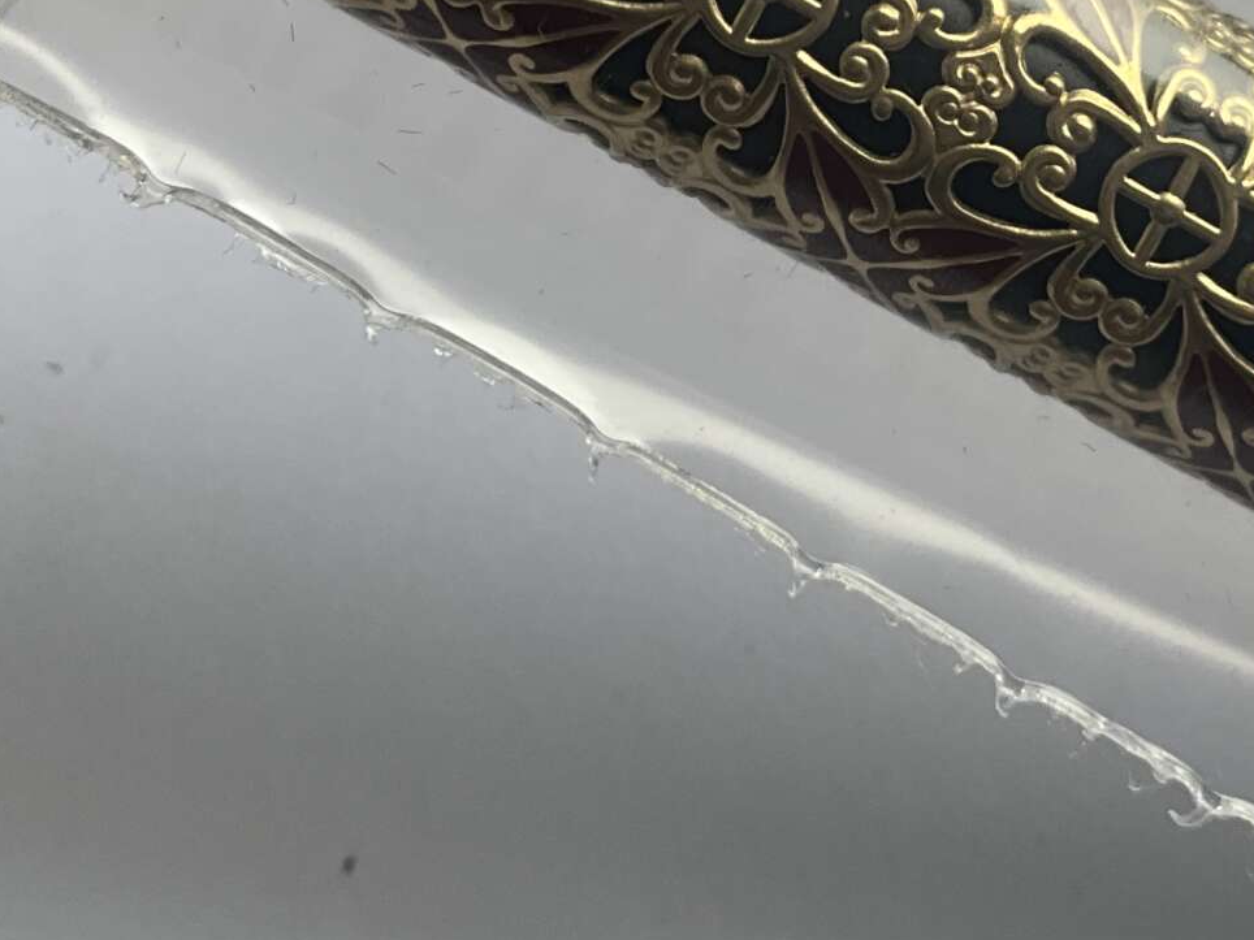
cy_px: 31
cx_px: 952
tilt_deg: -67.7
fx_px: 2789
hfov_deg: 25.0
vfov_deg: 18.7
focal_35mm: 77
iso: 20
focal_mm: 3
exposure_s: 1/122
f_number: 1.8
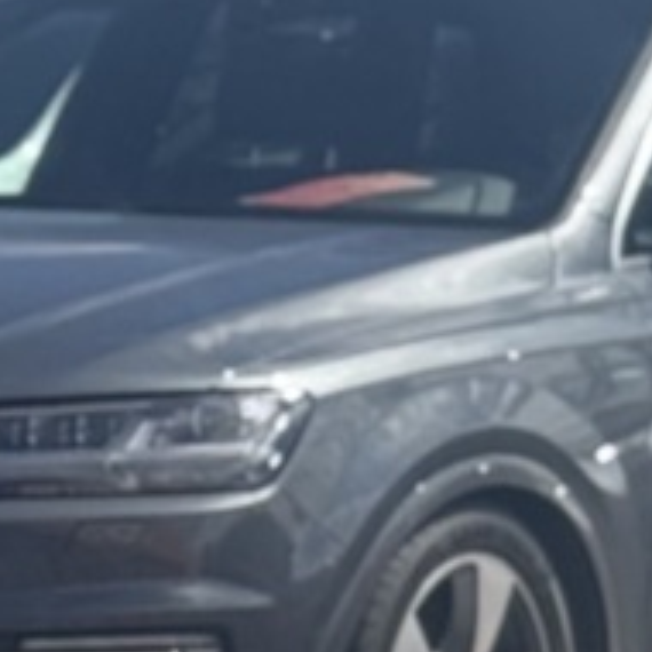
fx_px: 6862
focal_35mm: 322
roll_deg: -0.3
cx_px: -1798
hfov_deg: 5.0
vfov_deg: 5.4
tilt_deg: -7.2
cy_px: 830
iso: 80
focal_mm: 6.76
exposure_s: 1/4329
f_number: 1.78
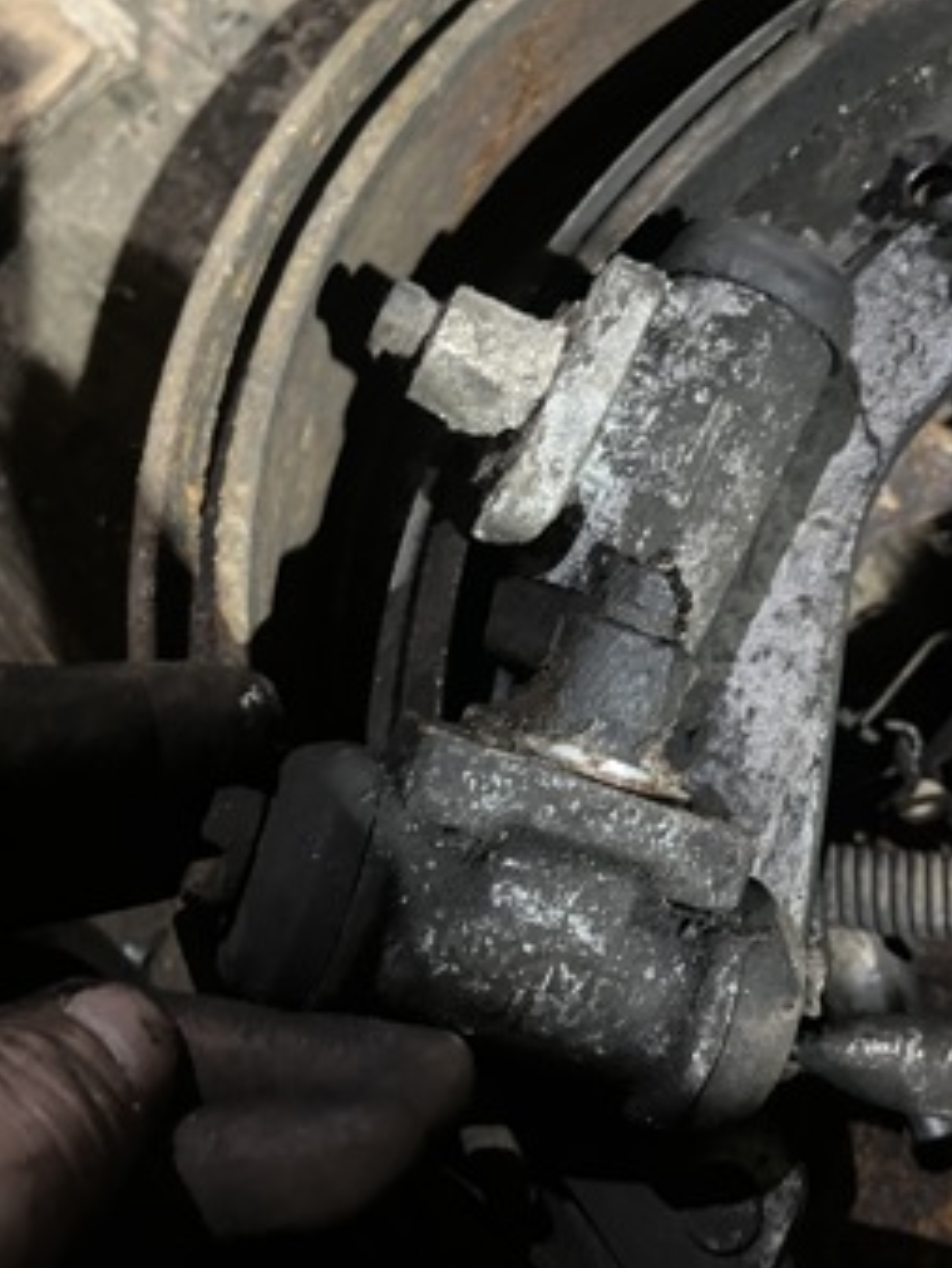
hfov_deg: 38.7
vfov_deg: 50.1
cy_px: 617
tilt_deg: -76.3
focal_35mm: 37
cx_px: 493
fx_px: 1356
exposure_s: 1/25
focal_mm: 5.1
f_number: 1.6
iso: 800
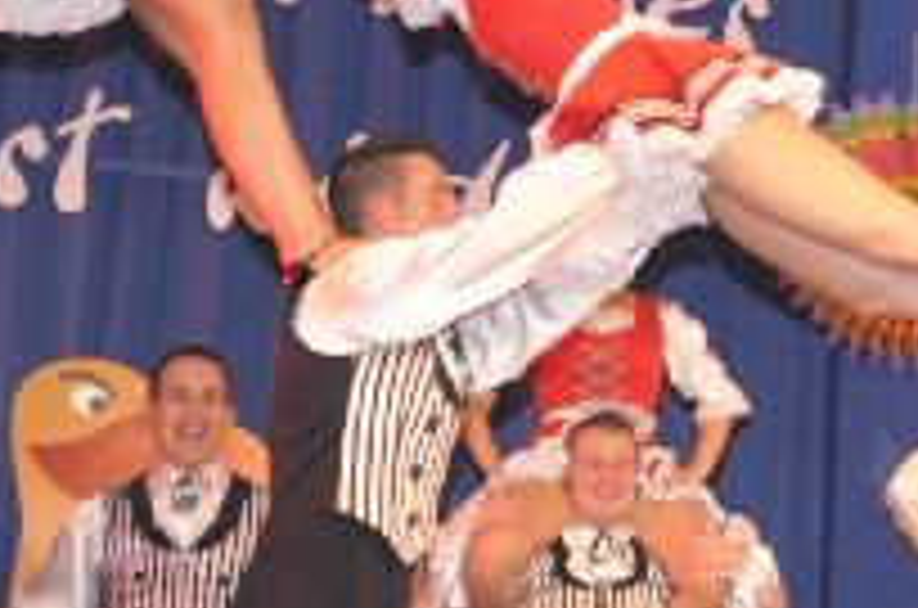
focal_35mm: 106
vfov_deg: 12.8
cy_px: 435
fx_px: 2697
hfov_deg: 16.6
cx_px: 1570
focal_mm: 18
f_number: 5
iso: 400
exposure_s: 1/60
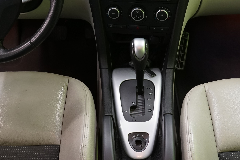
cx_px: 131
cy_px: 36
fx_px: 367
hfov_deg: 36.2
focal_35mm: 55
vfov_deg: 24.3
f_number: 5
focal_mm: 29
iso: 1250
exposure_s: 1/20
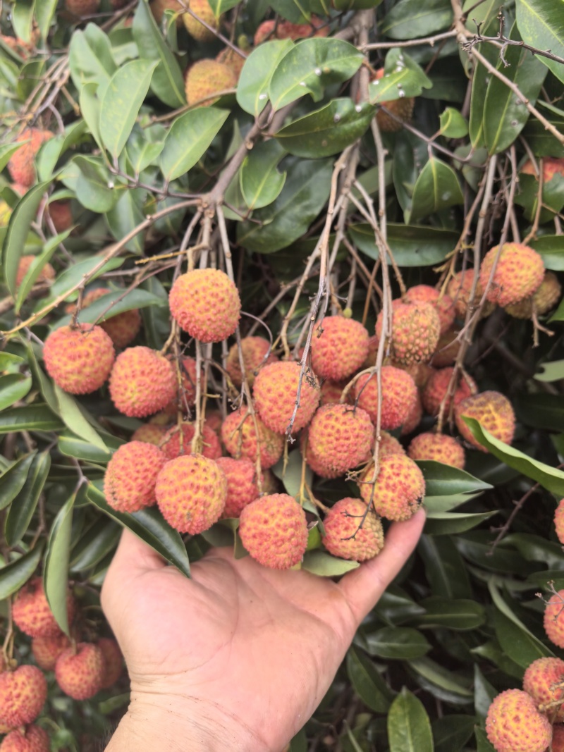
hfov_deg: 51.3
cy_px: 376
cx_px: 282
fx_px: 587
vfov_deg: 65.3
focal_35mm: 27
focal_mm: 6.98
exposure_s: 1/100
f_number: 2
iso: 100
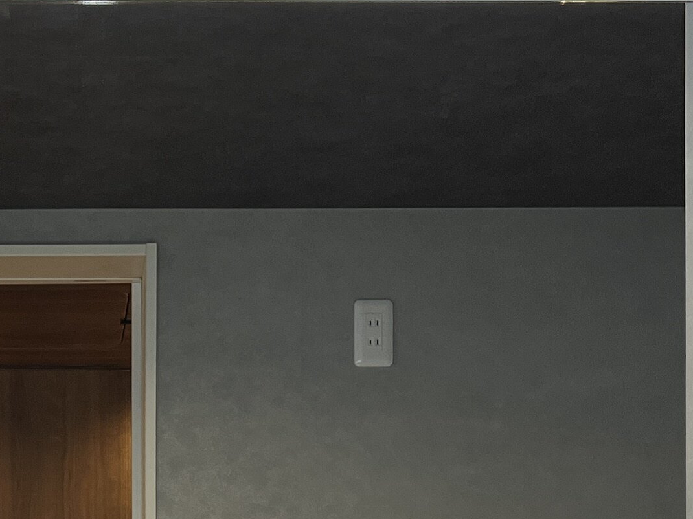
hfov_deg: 19.7
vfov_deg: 14.0
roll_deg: +0.4
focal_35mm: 98
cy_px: 811
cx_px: 68
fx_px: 1961
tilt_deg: +0.8
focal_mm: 5.7
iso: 64
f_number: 1.5
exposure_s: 1/100
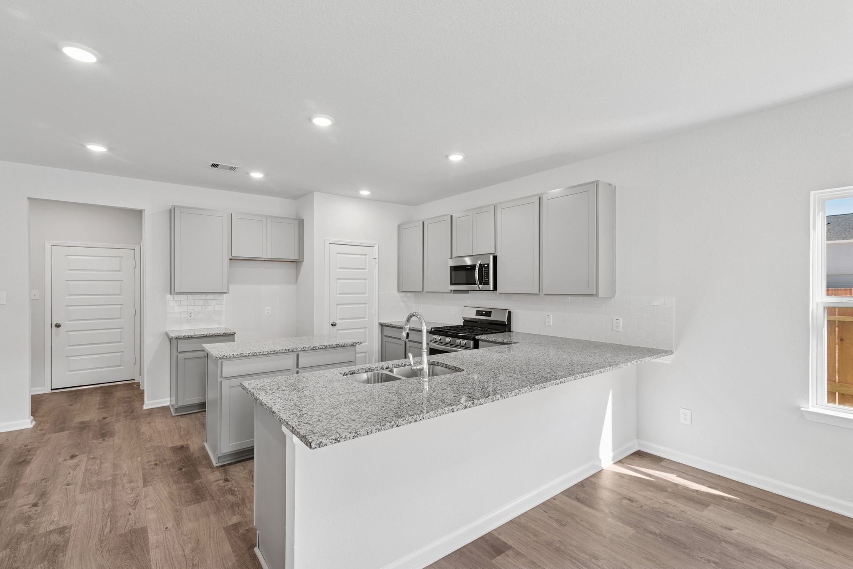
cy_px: 284
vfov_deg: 73.8
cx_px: 426
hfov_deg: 96.7
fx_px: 379
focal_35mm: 16
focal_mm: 16
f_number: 9
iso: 100
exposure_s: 1/6
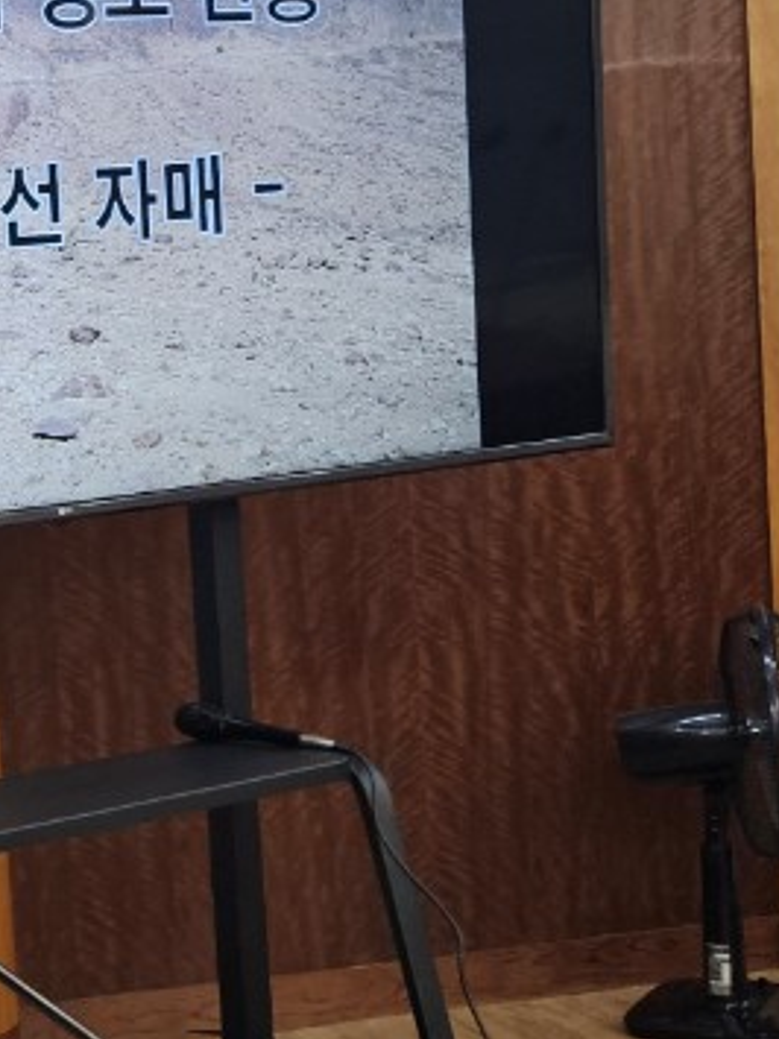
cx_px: -381
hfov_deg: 16.3
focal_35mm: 83
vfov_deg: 23.6
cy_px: 483
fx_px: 2492
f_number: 1.8
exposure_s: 1/120
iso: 250
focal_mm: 5.4
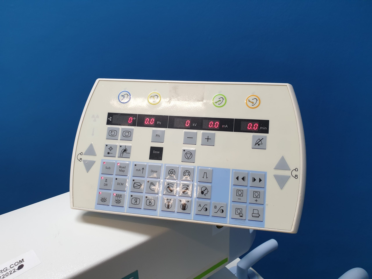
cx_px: 186
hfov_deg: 67.3
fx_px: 279
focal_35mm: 26
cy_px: 140
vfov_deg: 53.1
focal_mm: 4.3
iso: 125
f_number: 2.4
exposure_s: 1/50
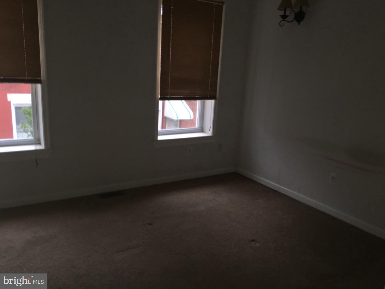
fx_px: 323
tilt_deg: -12.1
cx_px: 192
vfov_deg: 48.2
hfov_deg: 61.7
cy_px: 144
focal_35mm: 29
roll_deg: -4.5
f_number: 2.2
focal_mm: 4.15
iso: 40
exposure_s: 1/24
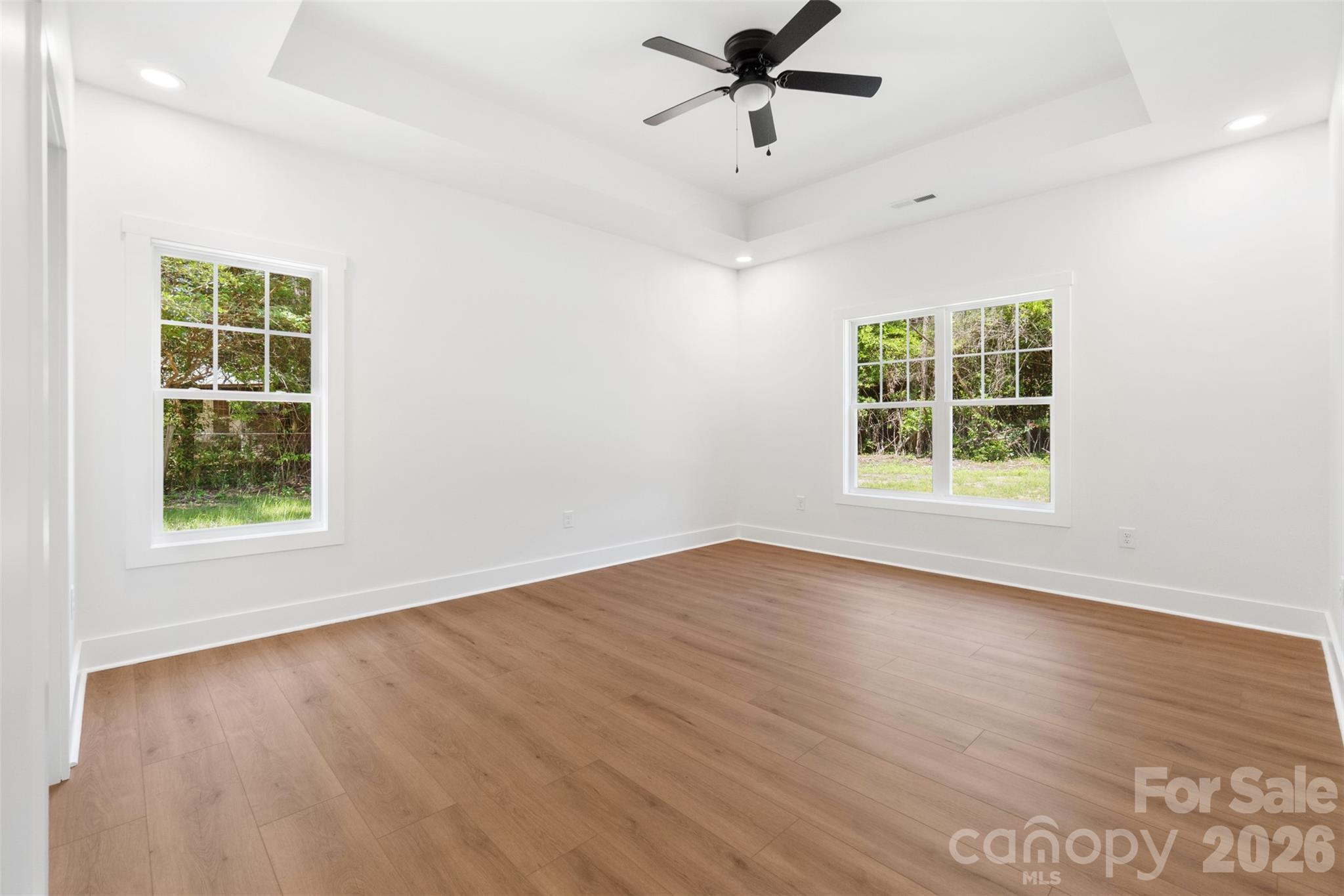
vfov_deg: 77.3
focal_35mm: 15
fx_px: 560
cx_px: 672
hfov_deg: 100.4
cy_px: 448
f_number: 7.1
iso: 1000
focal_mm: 10
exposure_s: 1/30
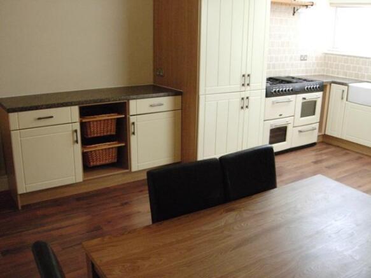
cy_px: 139
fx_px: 386
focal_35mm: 36
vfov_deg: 39.6
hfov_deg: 51.4
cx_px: 186
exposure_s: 1/161
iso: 400
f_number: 4.3
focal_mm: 7.5
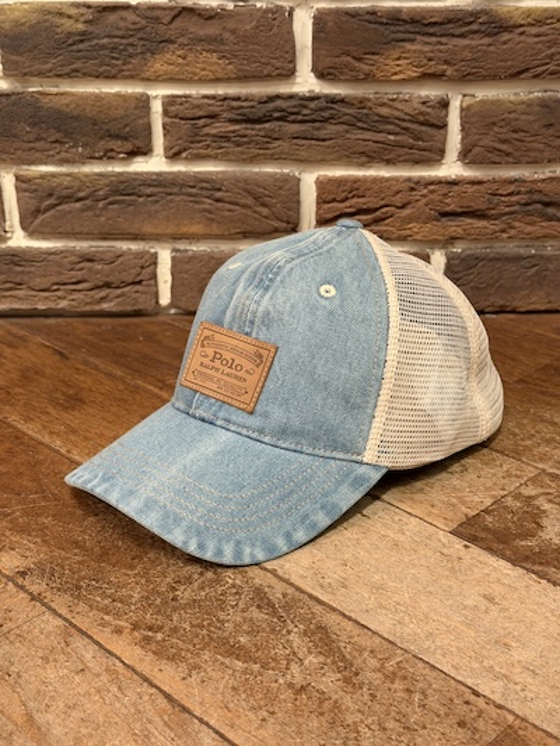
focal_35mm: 48
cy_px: 373
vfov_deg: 39.6
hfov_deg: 30.3
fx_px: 1035
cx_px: 280
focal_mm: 6.76
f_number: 1.78
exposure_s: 1/30
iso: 500
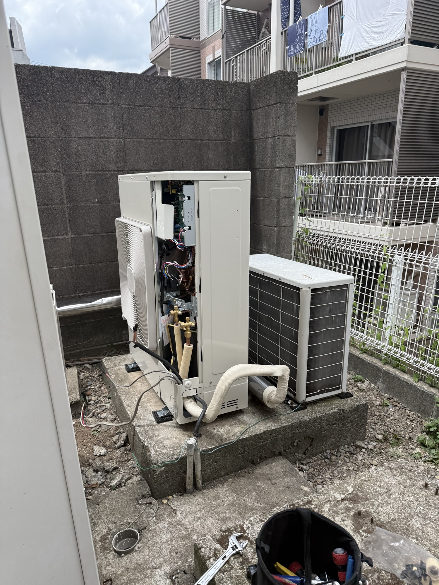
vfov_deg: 71.6
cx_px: 220
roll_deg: +1.5
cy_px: 292
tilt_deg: -18.0
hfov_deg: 56.8
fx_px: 406
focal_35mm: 24
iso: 80
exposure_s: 1/1250
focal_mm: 6.76
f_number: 1.78
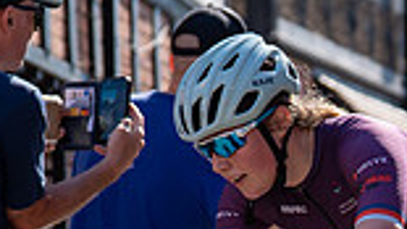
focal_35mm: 365
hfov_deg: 5.9
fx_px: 3937
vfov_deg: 3.3
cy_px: 384
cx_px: 244
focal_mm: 70
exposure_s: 1/1000
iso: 100
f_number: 3.5
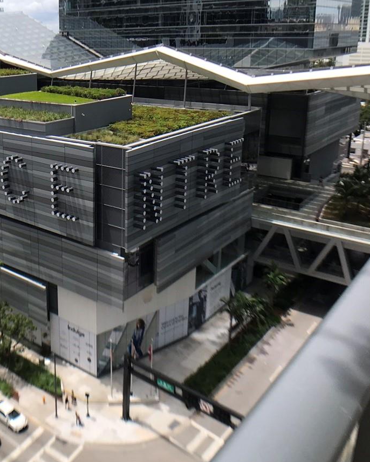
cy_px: 173
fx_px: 698
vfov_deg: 36.4
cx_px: 32
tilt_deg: -14.0
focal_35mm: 51
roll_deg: +1.7
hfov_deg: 28.5
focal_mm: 3.99
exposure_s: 1/1773
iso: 20
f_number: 1.8
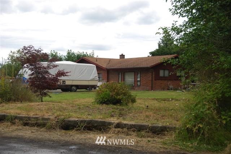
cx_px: 116
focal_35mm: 51
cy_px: 77
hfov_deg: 38.8
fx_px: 328
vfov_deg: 26.5
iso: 100
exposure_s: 1/200
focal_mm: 34
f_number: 5
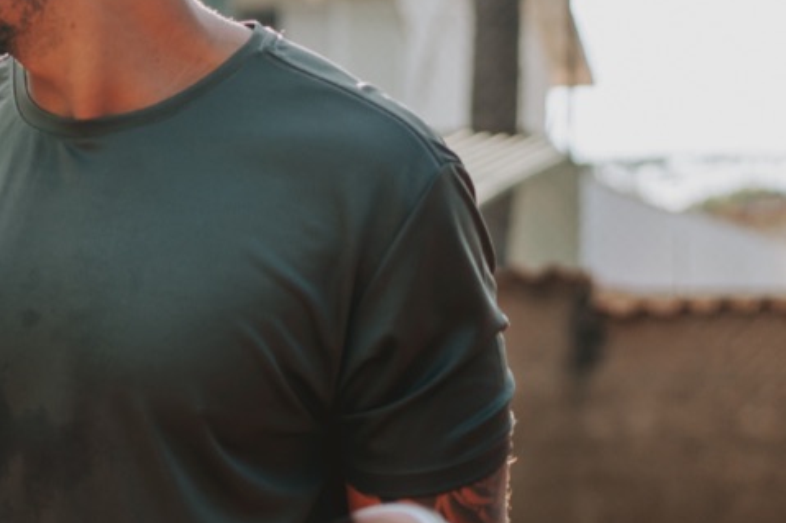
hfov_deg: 16.2
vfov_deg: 11.7
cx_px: -328
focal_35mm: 117
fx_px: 2553
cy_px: 354
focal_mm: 35
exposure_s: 1/2500
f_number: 1.8
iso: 200
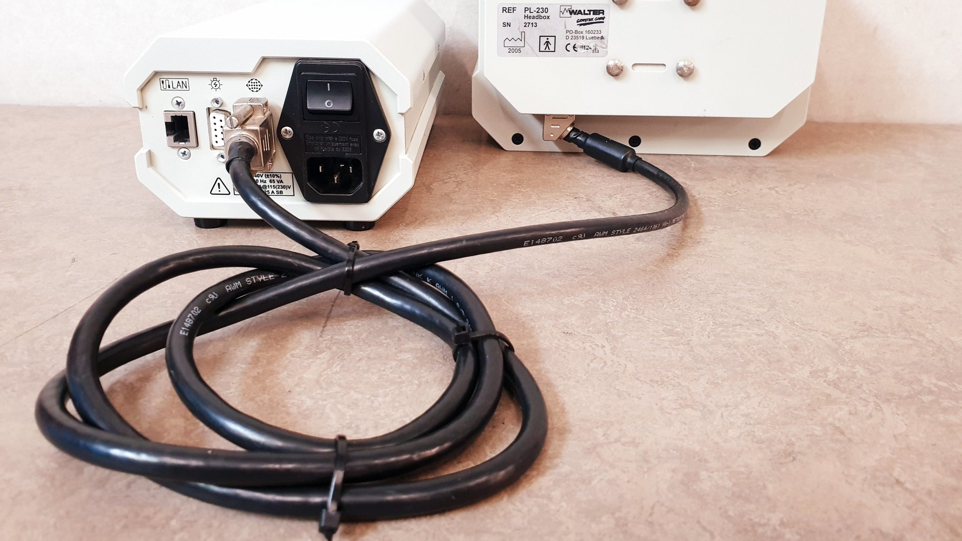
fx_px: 740
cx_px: 492
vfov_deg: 40.0
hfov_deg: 66.1
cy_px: 210
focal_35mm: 29
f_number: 2.4
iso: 320
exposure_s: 1/33
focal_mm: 4.3
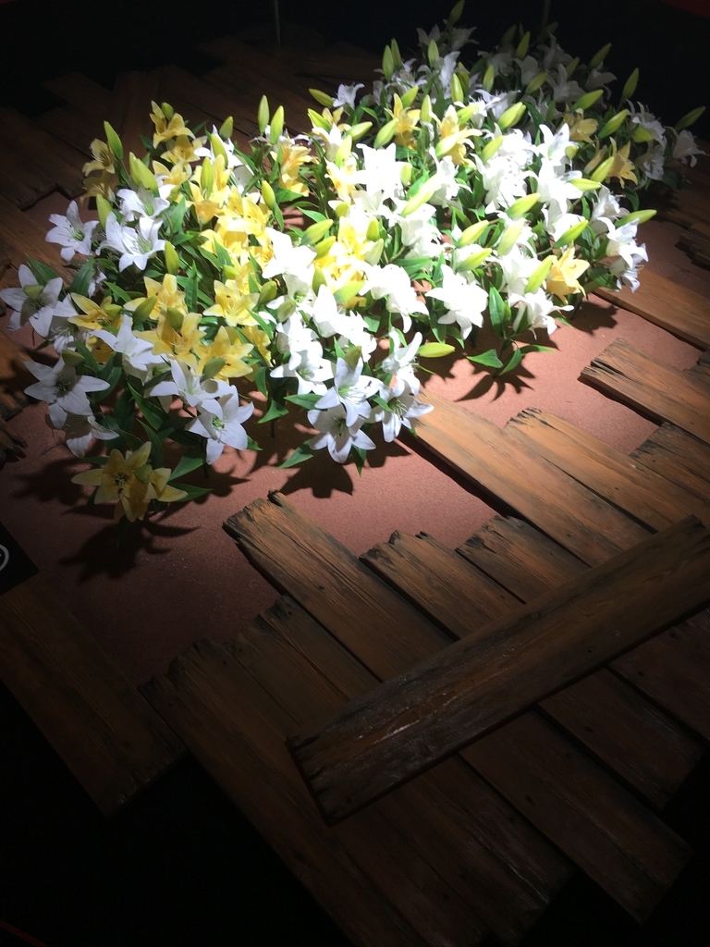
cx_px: 355
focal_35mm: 29
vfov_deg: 61.7
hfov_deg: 48.2
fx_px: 793
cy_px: 474
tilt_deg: -48.0
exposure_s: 1/60
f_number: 2.2
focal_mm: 4.15
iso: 25
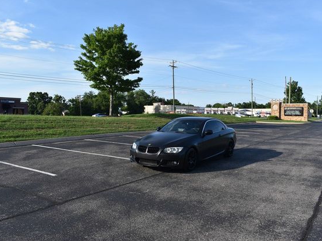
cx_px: 174
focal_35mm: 30
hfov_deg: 59.9
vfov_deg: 46.8
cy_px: 120
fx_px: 279
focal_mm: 18
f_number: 8
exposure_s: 1/250
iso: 140
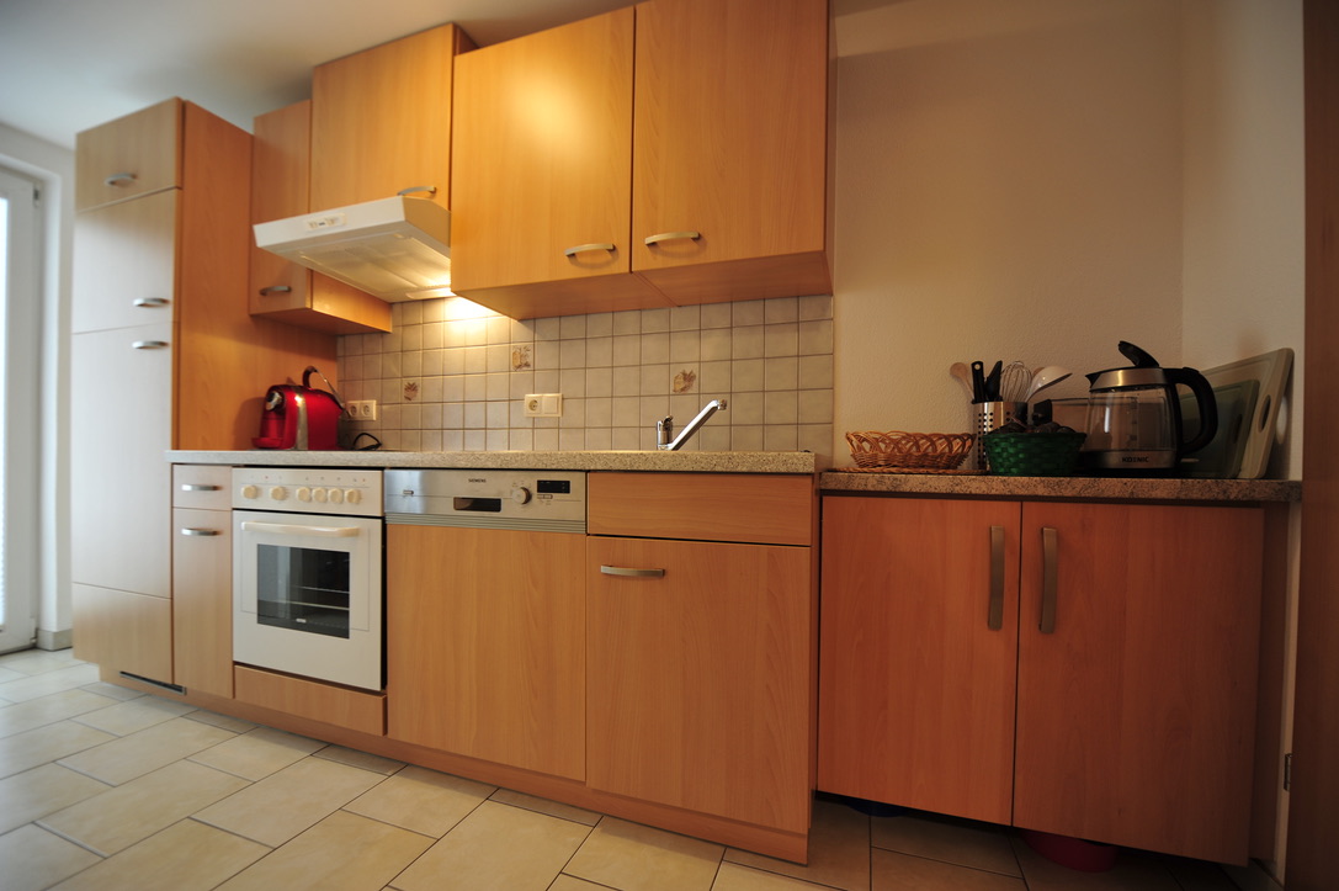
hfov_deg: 104.3
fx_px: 520
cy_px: 446
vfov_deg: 81.1
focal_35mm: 14
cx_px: 670
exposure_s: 1/20
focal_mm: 14
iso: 250
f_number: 2.8
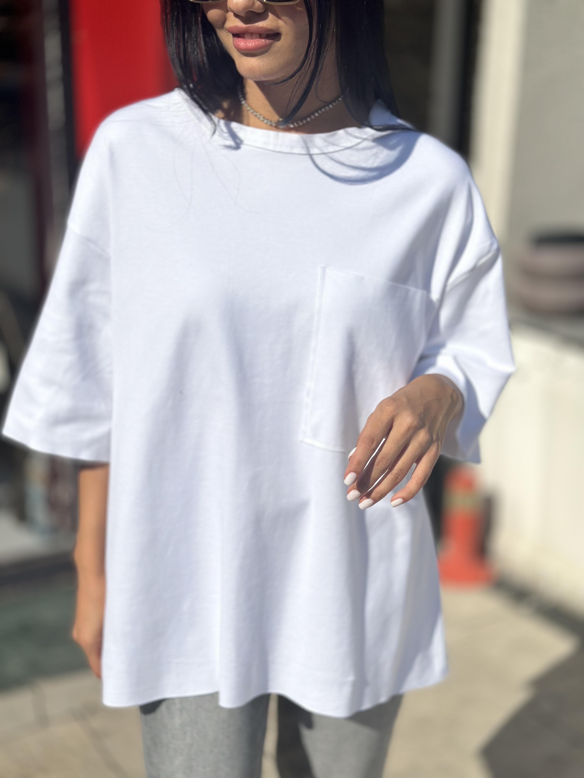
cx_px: 292
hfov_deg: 30.3
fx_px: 1080
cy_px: 389
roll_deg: -1.9
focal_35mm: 48
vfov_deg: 39.7
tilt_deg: -17.3
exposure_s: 1/18868
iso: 100
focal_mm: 6.86
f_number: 1.78
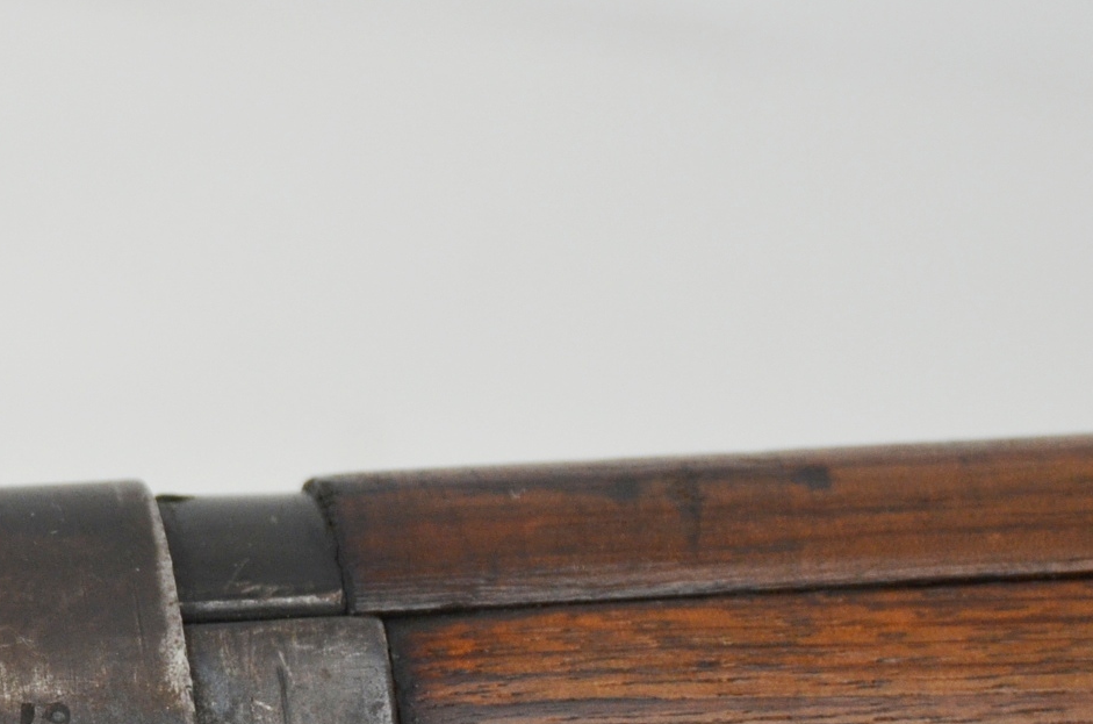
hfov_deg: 7.4
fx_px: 8331
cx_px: -199
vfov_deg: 5.0
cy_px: 783
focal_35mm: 275
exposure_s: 1/250
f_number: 5.3
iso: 720
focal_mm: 70
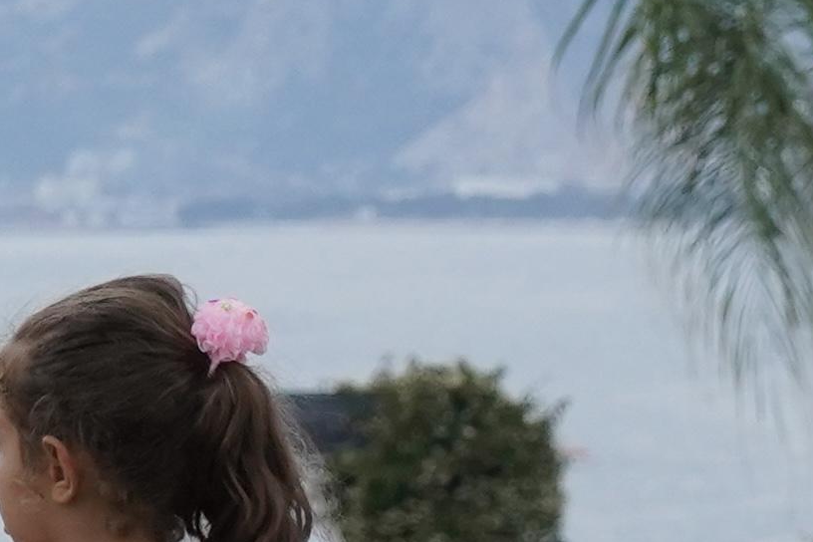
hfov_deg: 7.0
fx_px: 6662
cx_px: 357
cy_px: 652
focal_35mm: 295
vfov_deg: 4.6
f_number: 5.6
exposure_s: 1/500
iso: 1600
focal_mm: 70
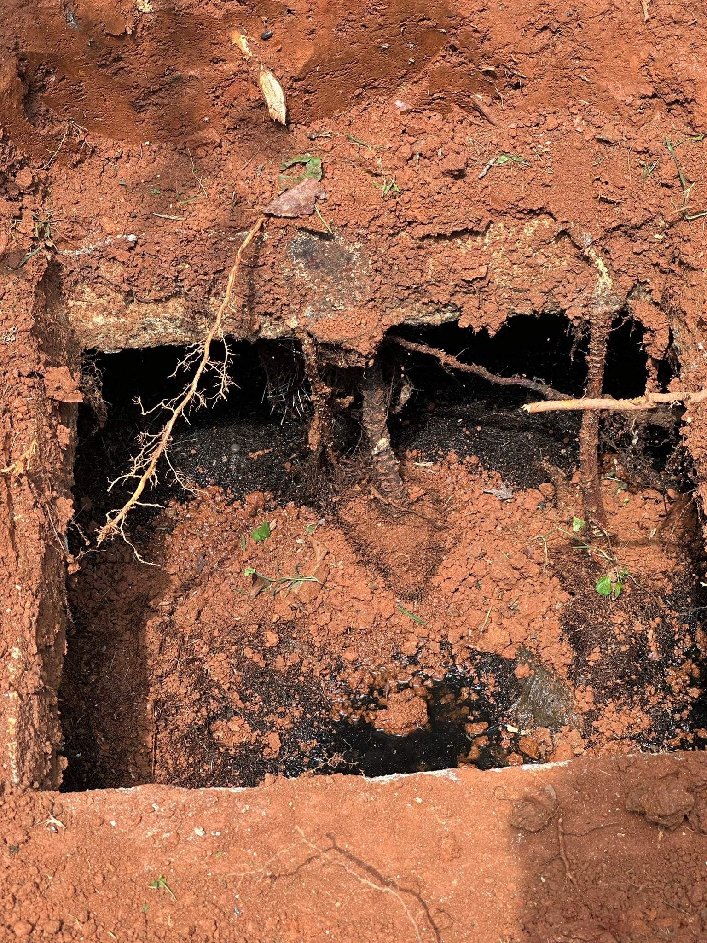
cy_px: 472
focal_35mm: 77
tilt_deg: -46.0
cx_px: 354
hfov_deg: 19.1
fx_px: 2097
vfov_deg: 25.3
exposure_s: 1/99
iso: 50
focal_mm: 9
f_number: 2.8
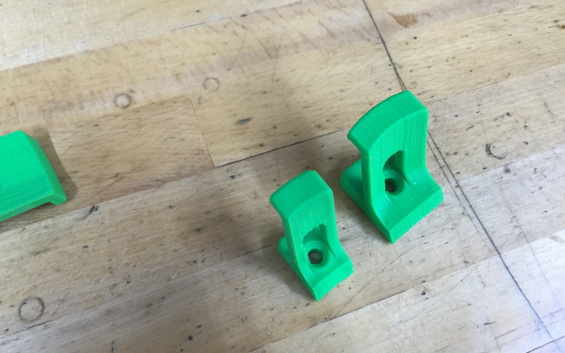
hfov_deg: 61.2
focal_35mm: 31
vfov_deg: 40.6
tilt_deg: -67.9
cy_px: 179
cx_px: 281
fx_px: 477
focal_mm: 4.15
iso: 125
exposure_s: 1/30
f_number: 2.2
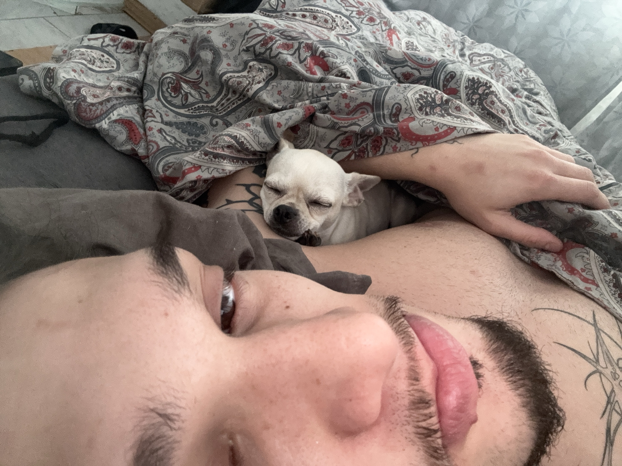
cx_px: 311
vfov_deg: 58.9
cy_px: 233
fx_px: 413
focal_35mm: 23
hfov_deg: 73.9
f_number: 1.9
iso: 100
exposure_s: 1/60
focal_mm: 2.69
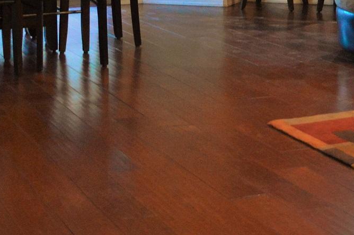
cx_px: 267
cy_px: -121
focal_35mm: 97
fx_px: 953
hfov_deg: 20.9
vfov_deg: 13.3
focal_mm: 18
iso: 2800
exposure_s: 1/30
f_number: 3.5
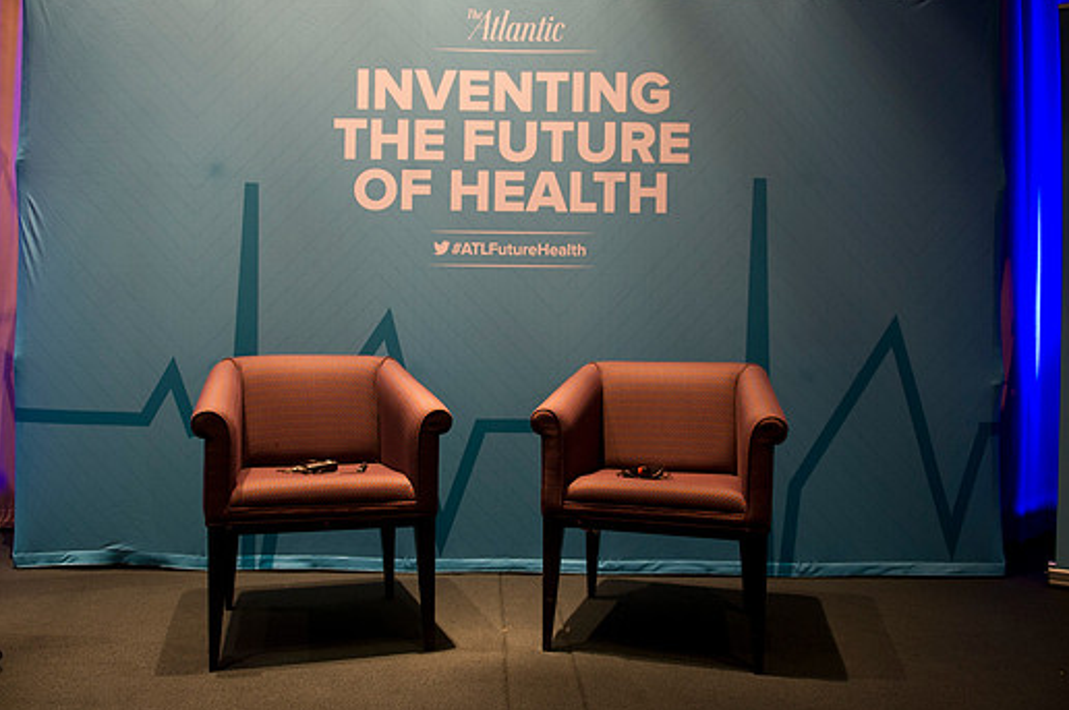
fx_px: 801
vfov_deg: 47.8
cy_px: 325
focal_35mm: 27
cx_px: 501
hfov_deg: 67.4
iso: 1600
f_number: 2.8
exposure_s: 1/125
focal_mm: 24
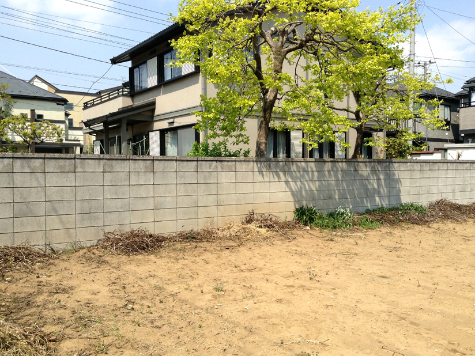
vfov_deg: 41.8
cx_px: 242
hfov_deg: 54.0
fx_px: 467
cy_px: 177
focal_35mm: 34
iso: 32
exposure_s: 1/935
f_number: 2.4
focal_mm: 3.3
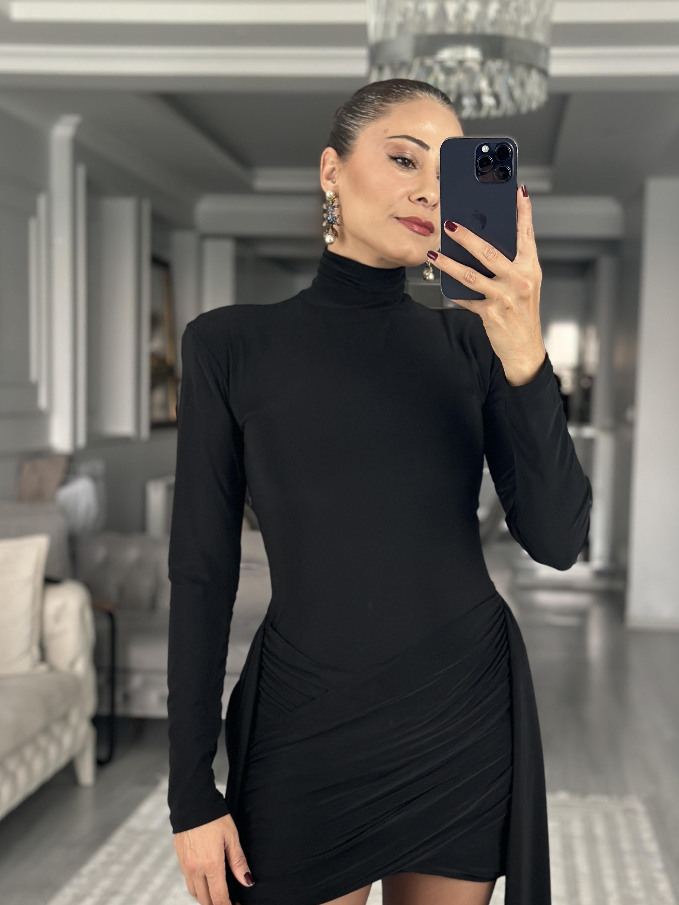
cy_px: 490
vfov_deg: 33.2
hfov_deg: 25.2
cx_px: 375
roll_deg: -1.2
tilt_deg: -19.0
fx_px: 1517
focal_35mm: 58
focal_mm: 6.86
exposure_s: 1/60
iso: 200
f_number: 1.78
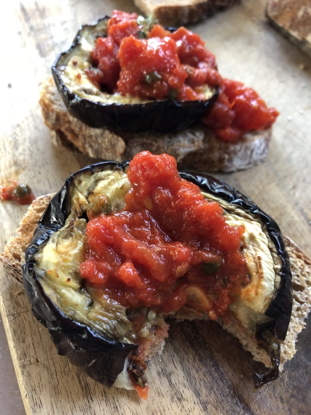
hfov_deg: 49.7
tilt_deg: -57.0
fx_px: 335
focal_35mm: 28
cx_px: 156
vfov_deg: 63.4
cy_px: 208
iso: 50
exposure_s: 1/15
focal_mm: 3.99
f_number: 1.8
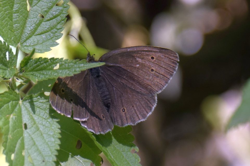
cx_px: 125
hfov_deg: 5.1
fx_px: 2811
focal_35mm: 405
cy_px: 83
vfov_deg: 3.4
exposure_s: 1/1000
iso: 500
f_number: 5.6
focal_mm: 270
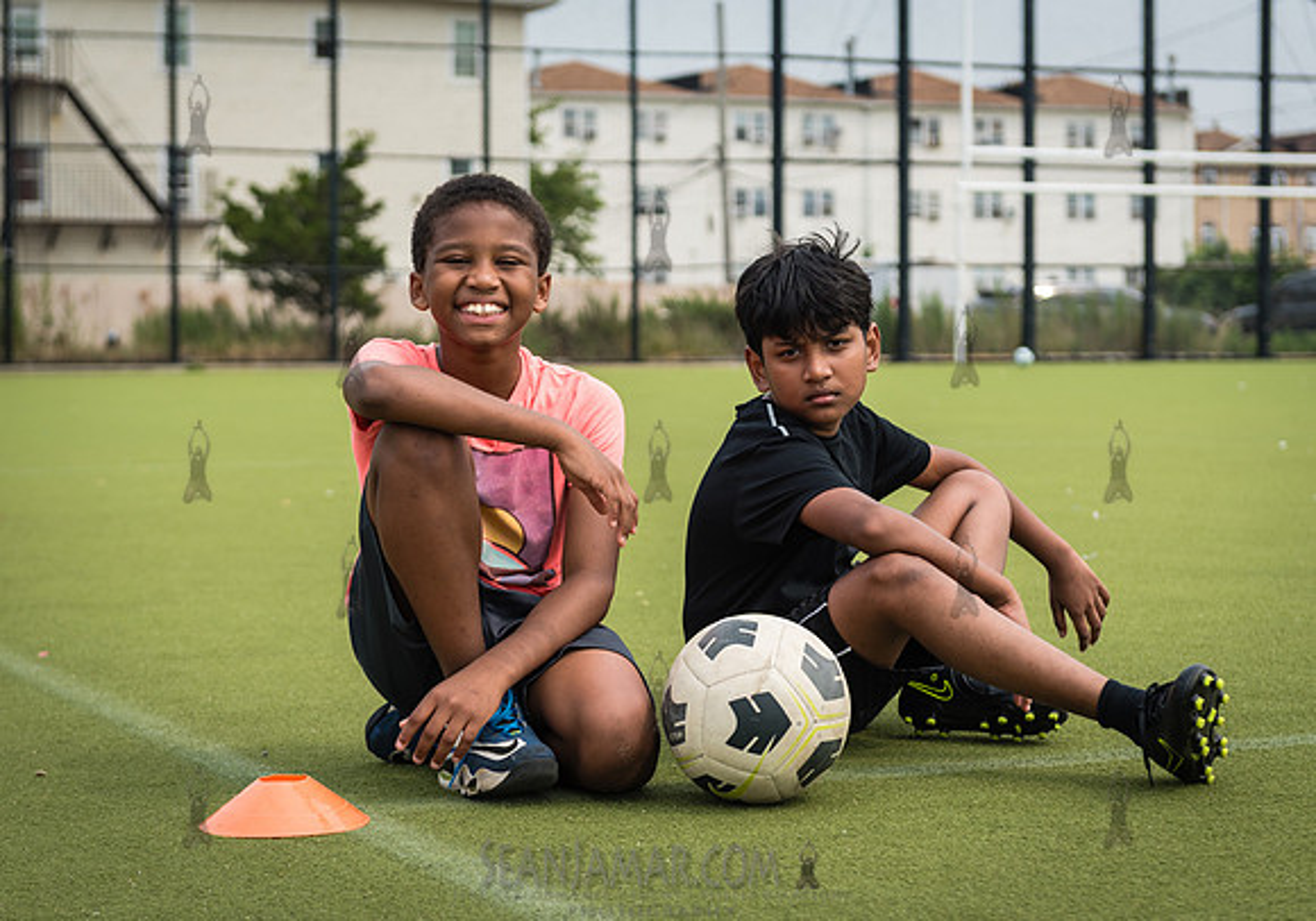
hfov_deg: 23.1
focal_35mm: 87
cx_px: 657
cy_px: 454
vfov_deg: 16.3
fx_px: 3214
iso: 250
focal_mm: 70
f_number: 4
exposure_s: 1/1250
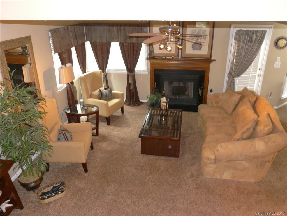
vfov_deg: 49.7
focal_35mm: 28
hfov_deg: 63.4
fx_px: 232
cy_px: 108
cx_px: 144
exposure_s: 1/8
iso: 250
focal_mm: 4.6
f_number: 2.8
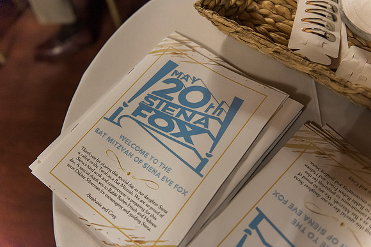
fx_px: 392
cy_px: 124
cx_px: 186
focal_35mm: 38
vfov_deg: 35.1
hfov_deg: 50.7
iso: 2500
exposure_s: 1/80
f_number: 2.8
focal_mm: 38
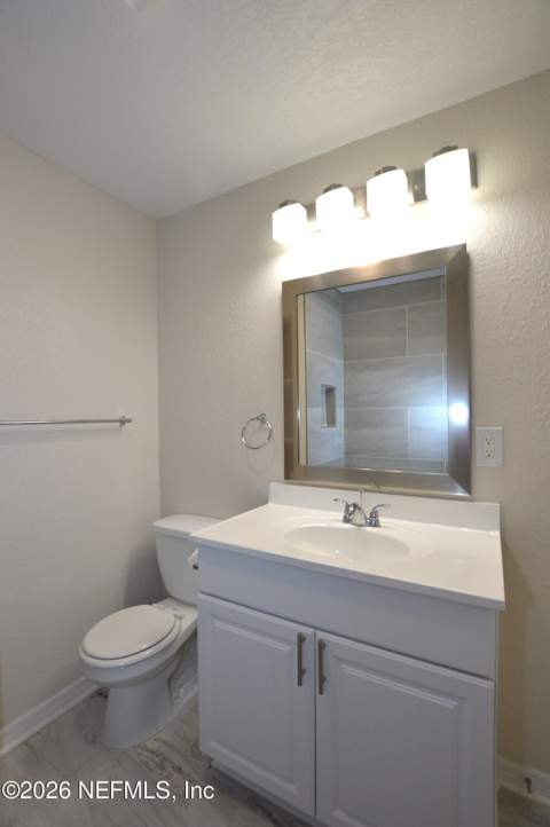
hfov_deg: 77.2
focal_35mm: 15
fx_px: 344
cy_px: 414
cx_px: 275
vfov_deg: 100.4
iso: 400
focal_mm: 10
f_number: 5.6
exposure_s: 1/125
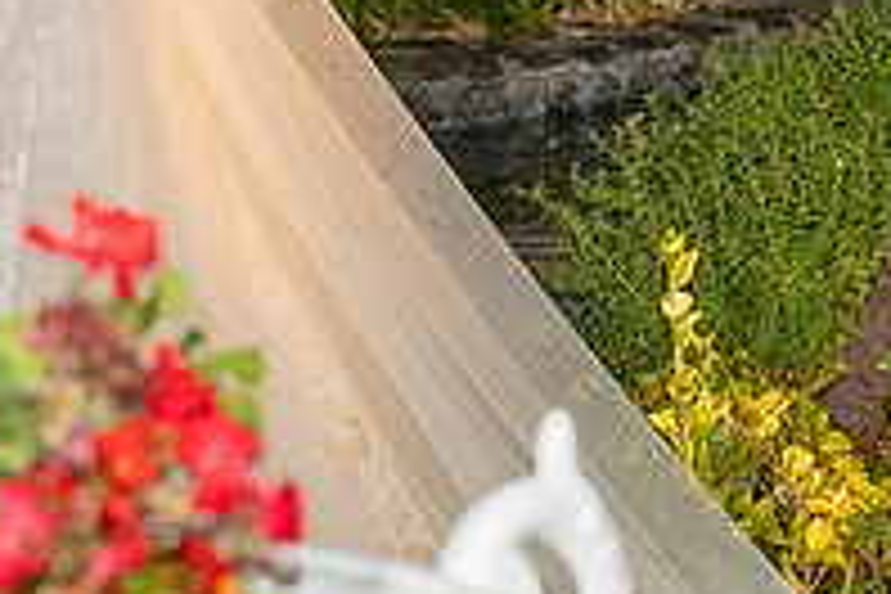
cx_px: 81
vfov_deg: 7.2
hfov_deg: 10.9
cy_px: -236
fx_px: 4628
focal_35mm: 187
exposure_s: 1/200
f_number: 4
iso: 1600
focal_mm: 63
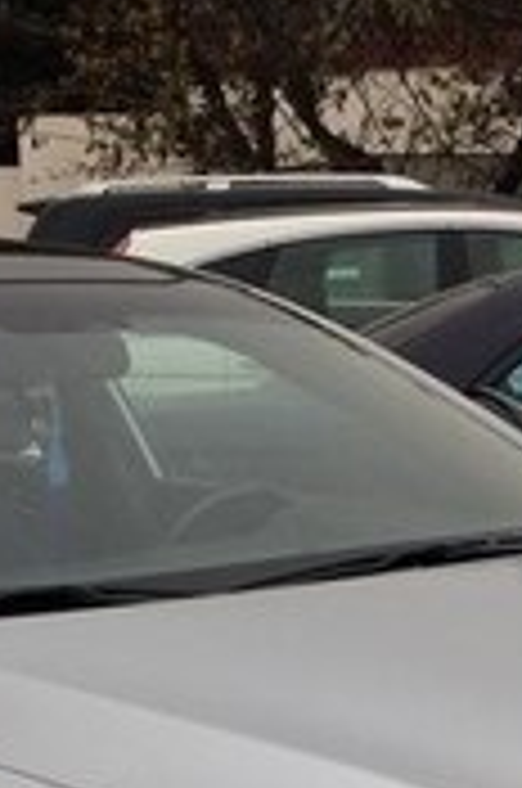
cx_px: 274
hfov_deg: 12.0
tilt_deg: -16.3
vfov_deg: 17.4
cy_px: 871
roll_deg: +1.2
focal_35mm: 114
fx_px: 2489
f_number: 2.2
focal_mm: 4.15
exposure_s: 1/230
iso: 32
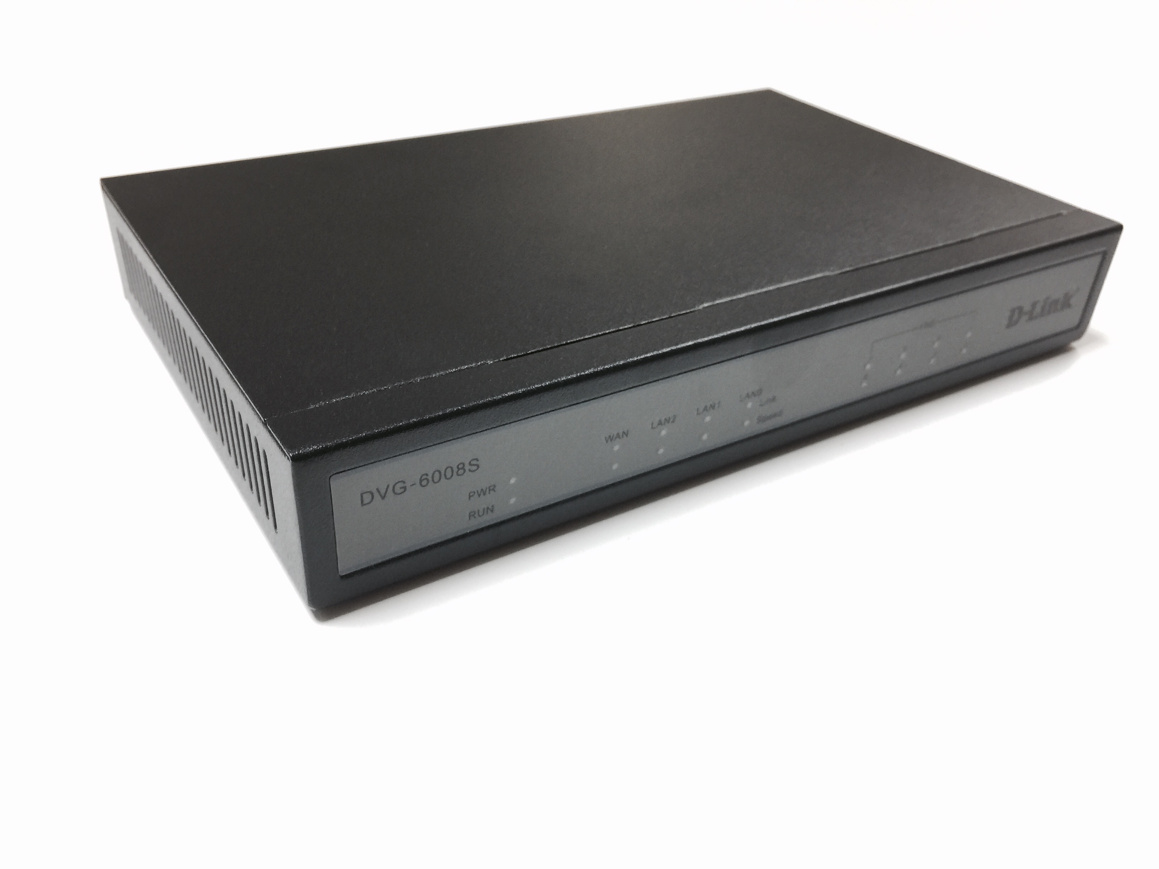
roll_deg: -4.8
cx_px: 580
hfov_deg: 61.7
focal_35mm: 29
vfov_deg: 48.2
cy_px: 434
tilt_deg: -33.3
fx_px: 971
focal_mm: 4.15
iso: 50
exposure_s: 1/17
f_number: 2.2
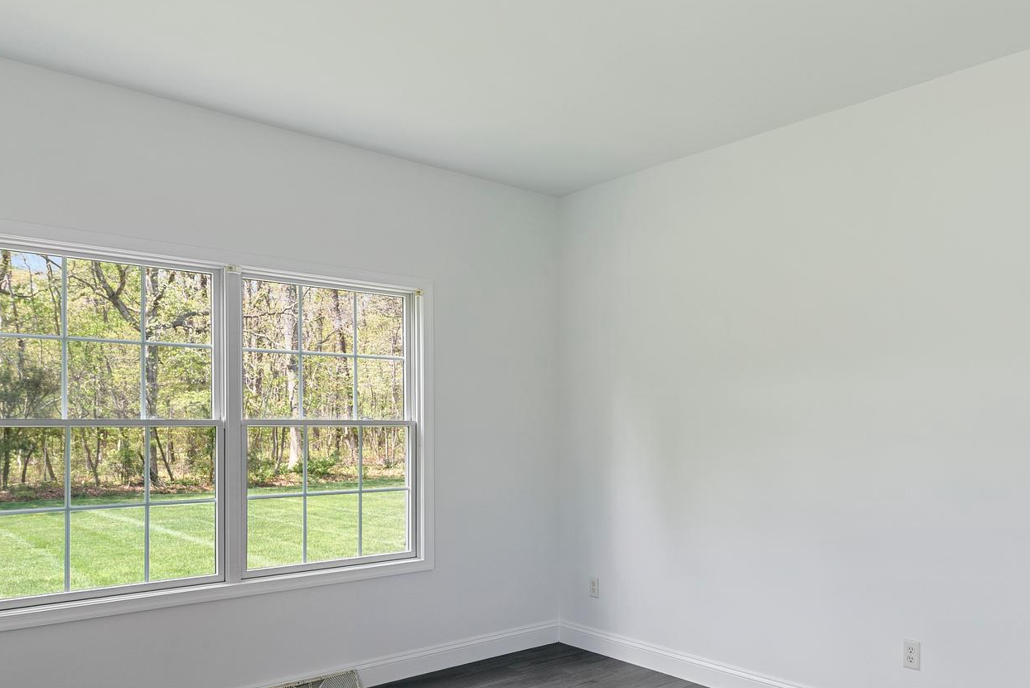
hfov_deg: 63.9
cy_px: 431
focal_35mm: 28
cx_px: 680
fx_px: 801
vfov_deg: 46.0
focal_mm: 17
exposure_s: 1/30
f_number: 8
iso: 400
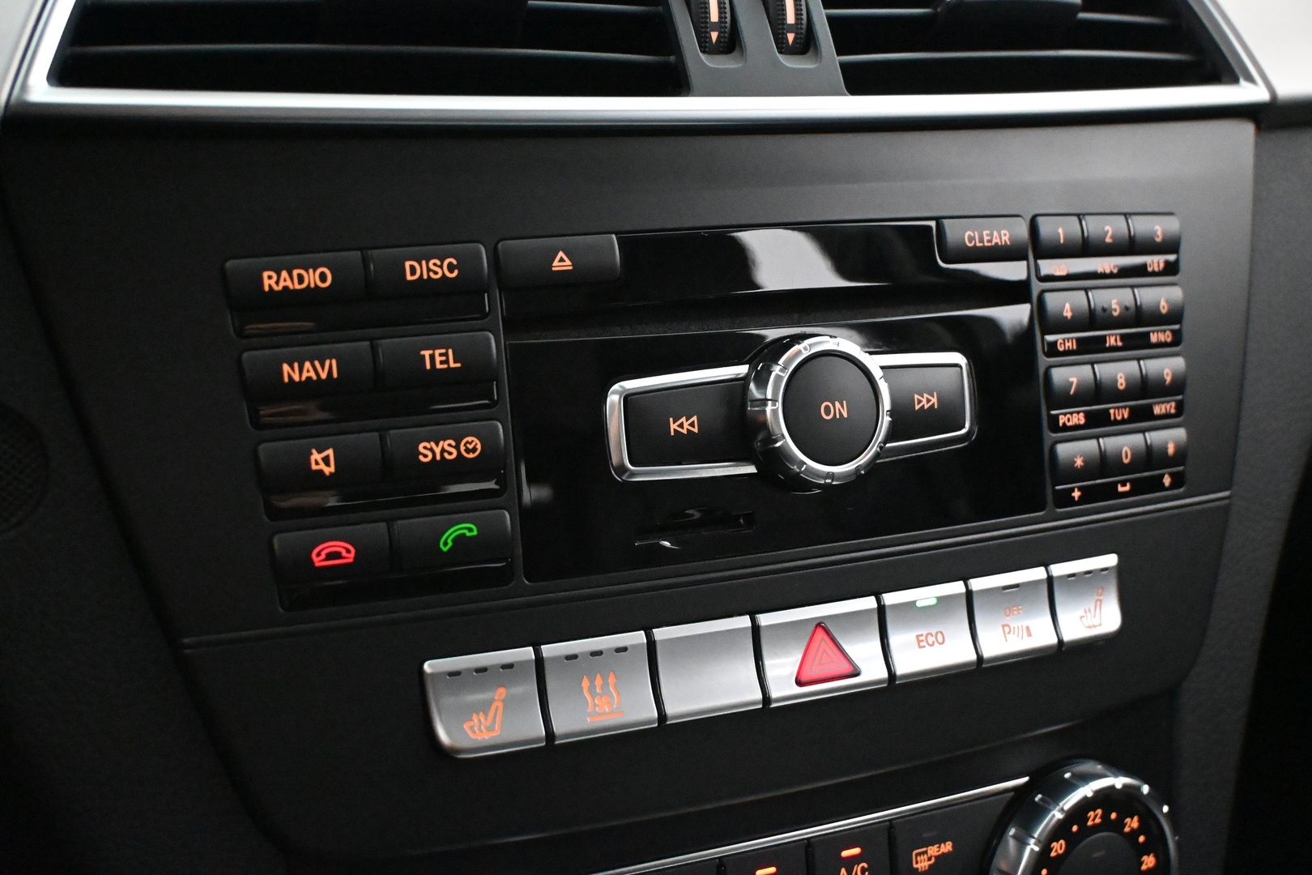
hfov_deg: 43.0
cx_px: 656
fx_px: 1667
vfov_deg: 29.4
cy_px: 438
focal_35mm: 46
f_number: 4.8
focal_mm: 30.5
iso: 12800
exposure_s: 1/60
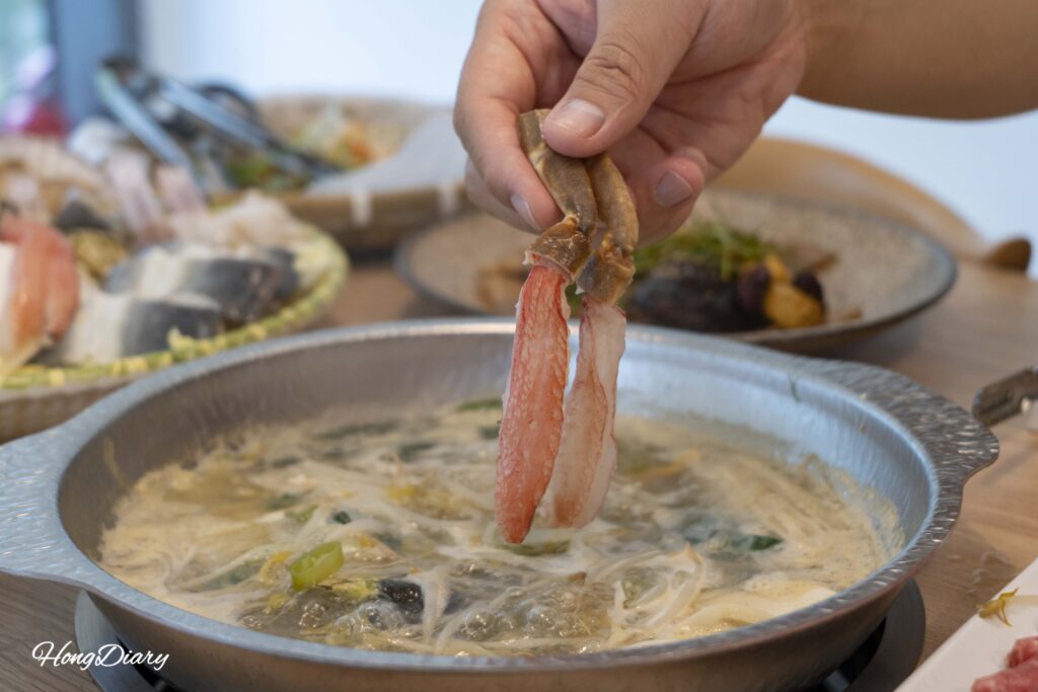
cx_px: 519
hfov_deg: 33.4
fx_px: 1730
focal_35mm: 60
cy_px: 346
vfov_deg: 22.6
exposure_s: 1/160
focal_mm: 60
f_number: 5.6
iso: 1000
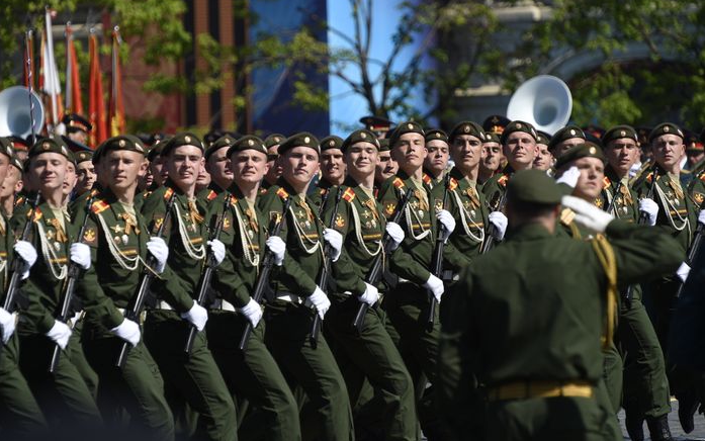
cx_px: 352
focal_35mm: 307
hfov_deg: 6.8
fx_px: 5900
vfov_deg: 4.3
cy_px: 228
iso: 400
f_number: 7.1
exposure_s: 1/2000
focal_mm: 300
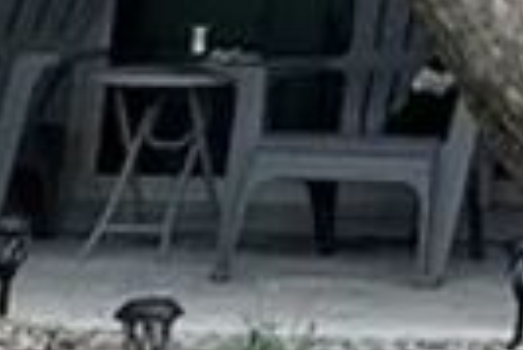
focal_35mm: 277
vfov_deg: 4.6
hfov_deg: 6.4
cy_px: -1005
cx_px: 1884
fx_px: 4029
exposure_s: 1/256
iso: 40
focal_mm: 5.7
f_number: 1.5
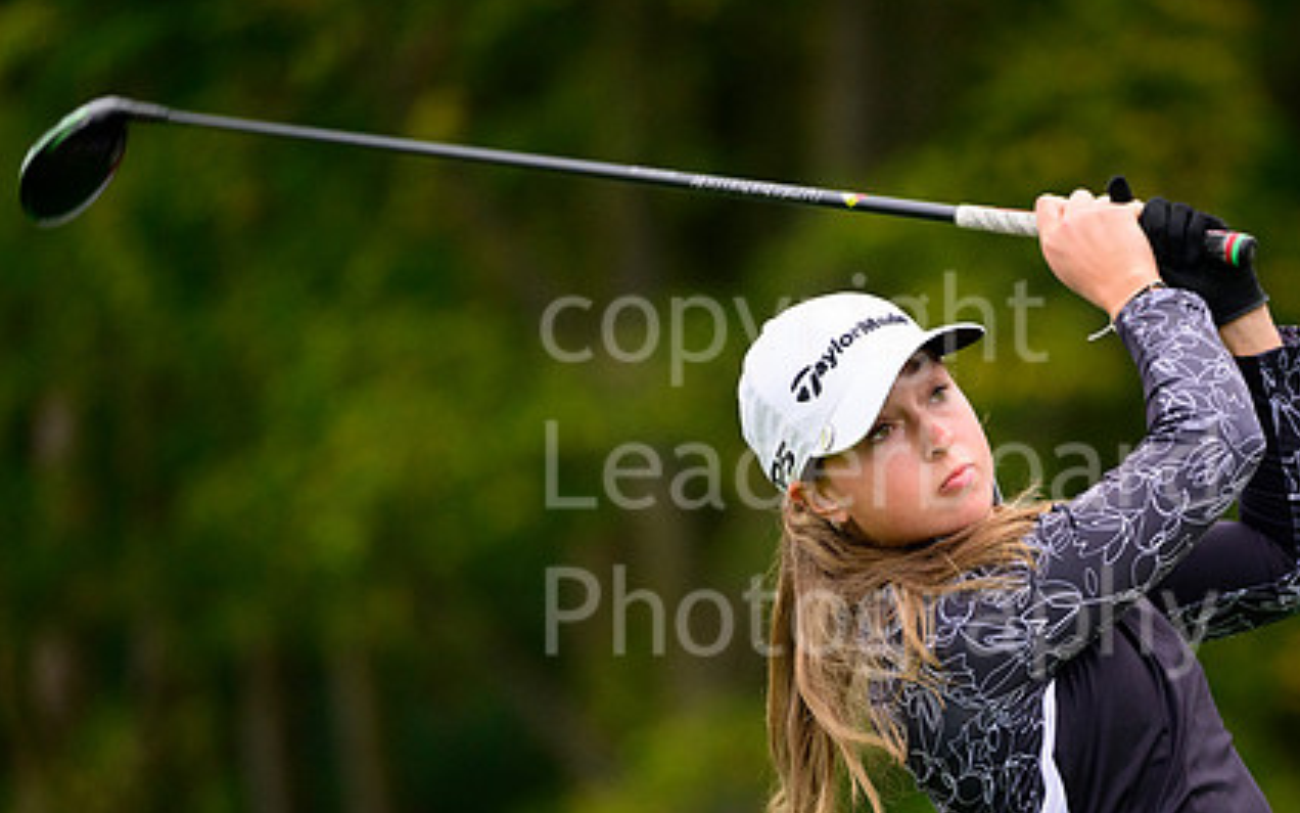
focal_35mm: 334
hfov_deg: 6.3
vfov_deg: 3.9
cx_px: 995
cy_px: 653
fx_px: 11833
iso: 2000
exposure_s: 1/1000
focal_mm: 200
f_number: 2.8
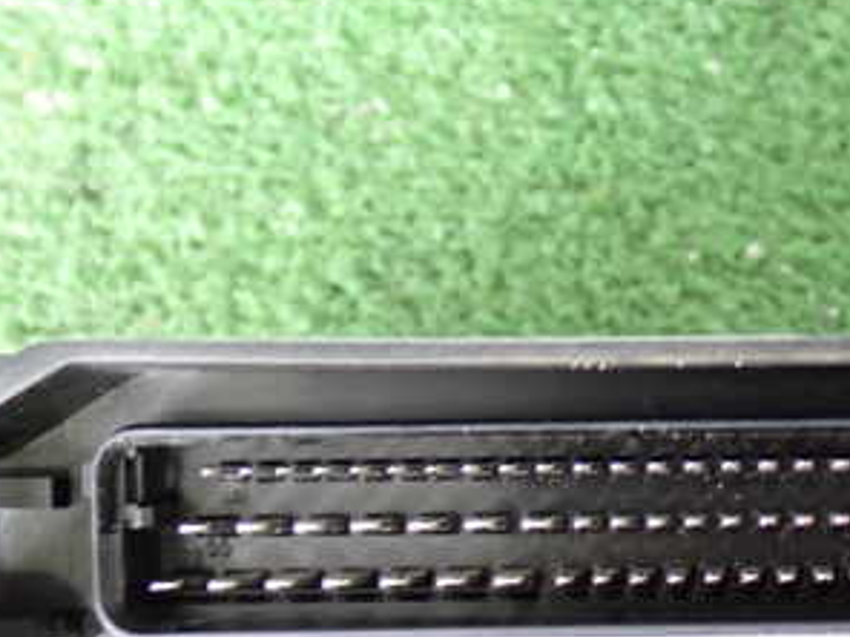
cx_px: 793
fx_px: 1891
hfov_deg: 24.5
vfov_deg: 18.8
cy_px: 560
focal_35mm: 77
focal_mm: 6.83
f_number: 2.7
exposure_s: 1/40
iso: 400
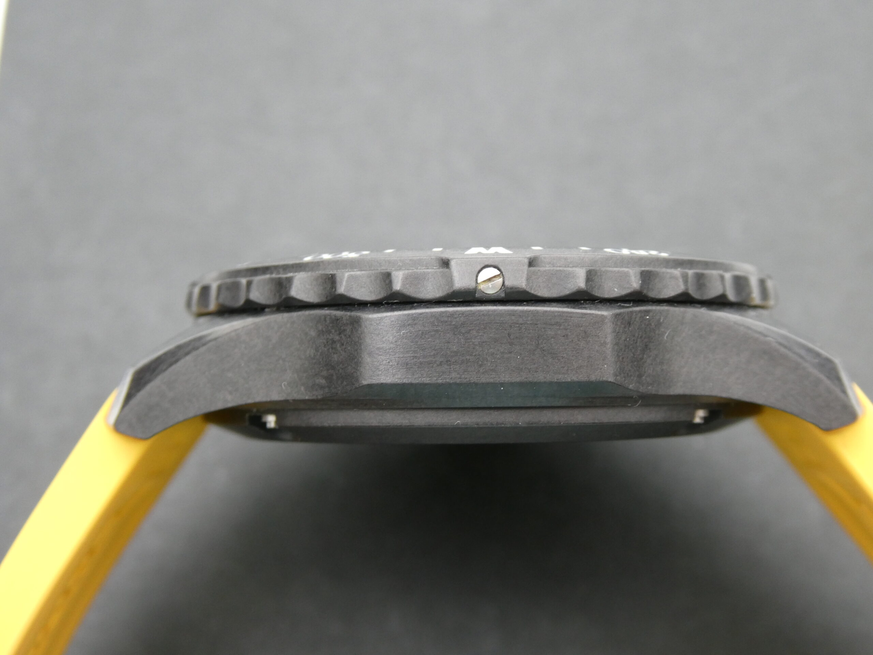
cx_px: 436
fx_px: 1438
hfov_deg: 33.8
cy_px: 328
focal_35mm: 57
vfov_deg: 25.7
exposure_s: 1/80
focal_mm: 10.3
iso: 250
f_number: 4.2
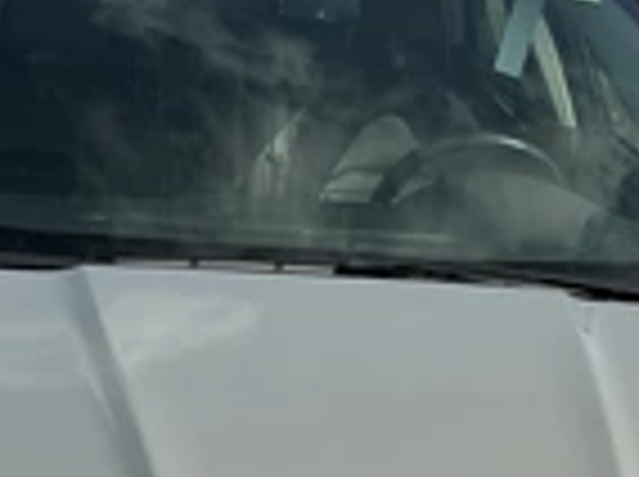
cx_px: 396
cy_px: 634
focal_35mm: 79
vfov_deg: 17.4
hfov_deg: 24.7
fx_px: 1456
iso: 25
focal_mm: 3
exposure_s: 1/3125
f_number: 1.8
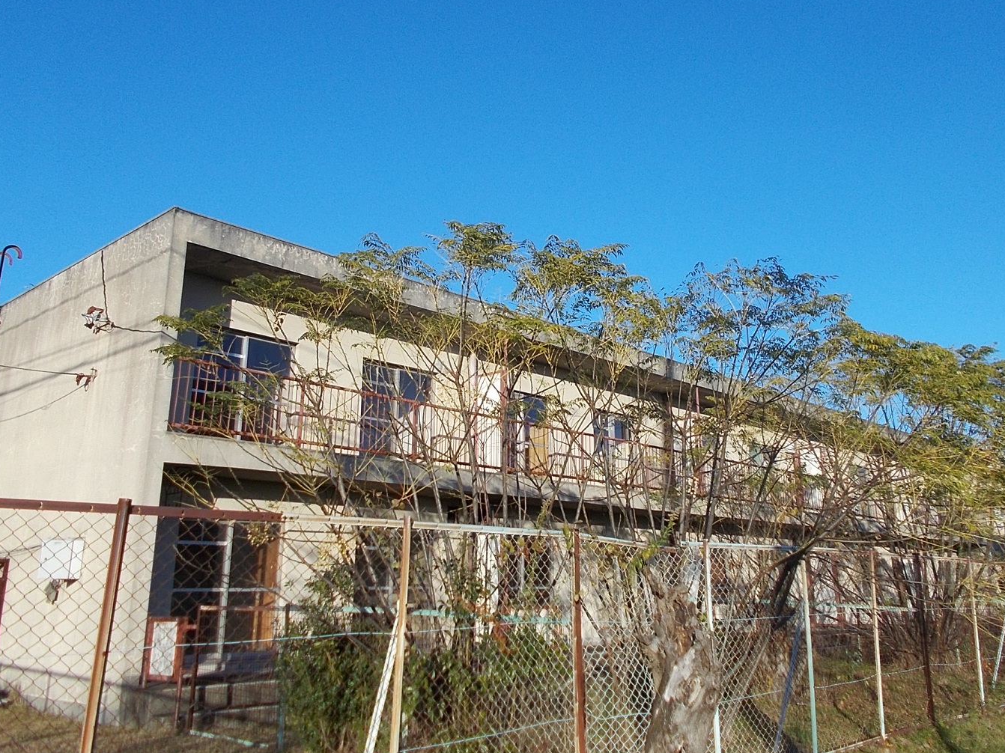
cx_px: 534
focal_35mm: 31
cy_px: 312
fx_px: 900
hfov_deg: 58.3
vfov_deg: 45.3
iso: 80
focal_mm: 4.6
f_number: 3.2
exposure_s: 1/640
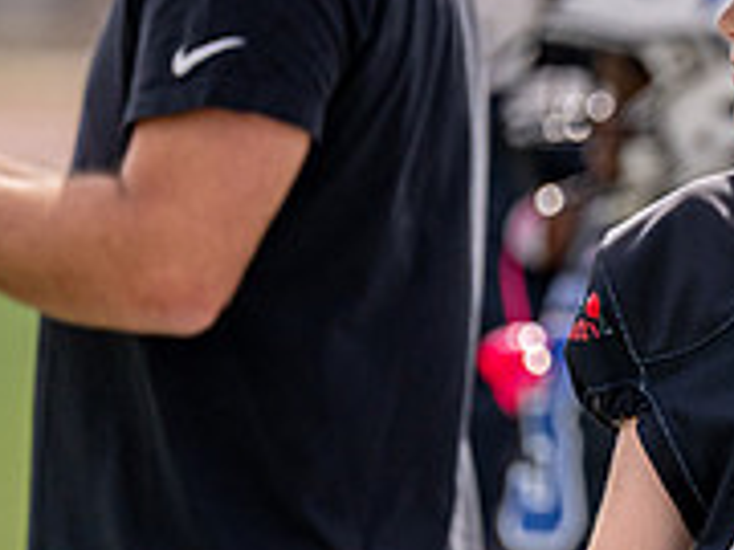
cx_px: 900
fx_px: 16094
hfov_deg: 2.6
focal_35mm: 759
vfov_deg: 2.0
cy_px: 326
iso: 250
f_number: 2.8
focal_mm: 200
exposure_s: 1/5000
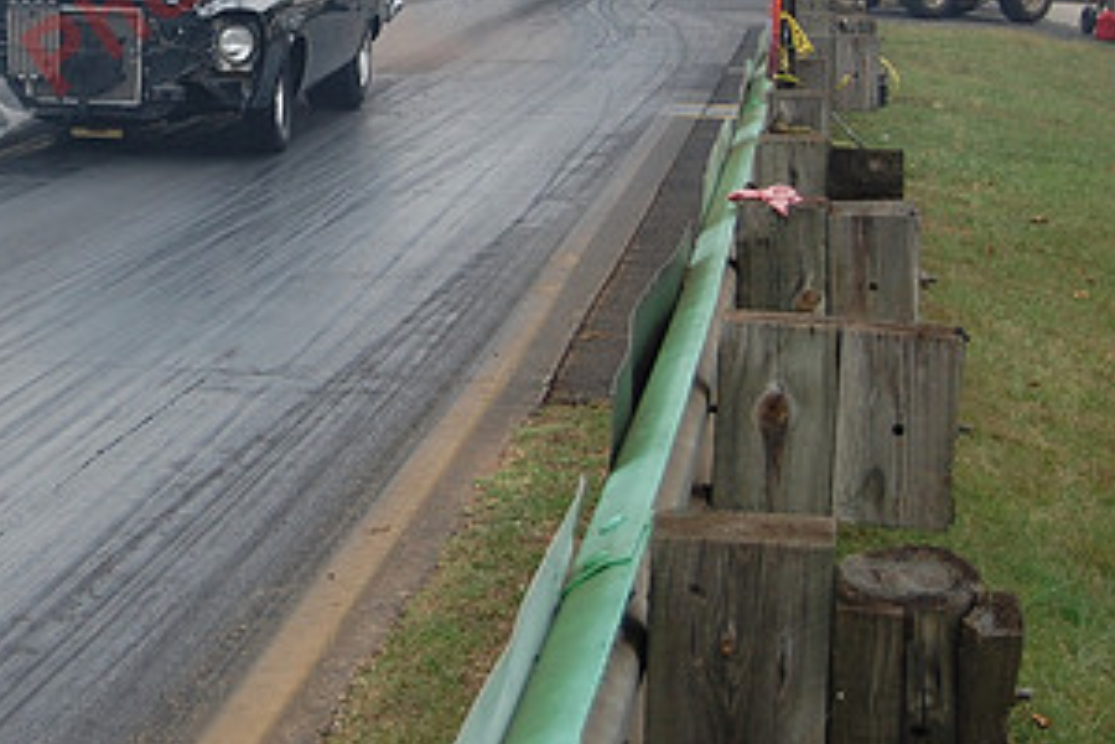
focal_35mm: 116
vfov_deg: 11.7
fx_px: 3592
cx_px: 89
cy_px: 63
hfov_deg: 17.4
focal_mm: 40
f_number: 5
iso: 250
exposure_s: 1/1000
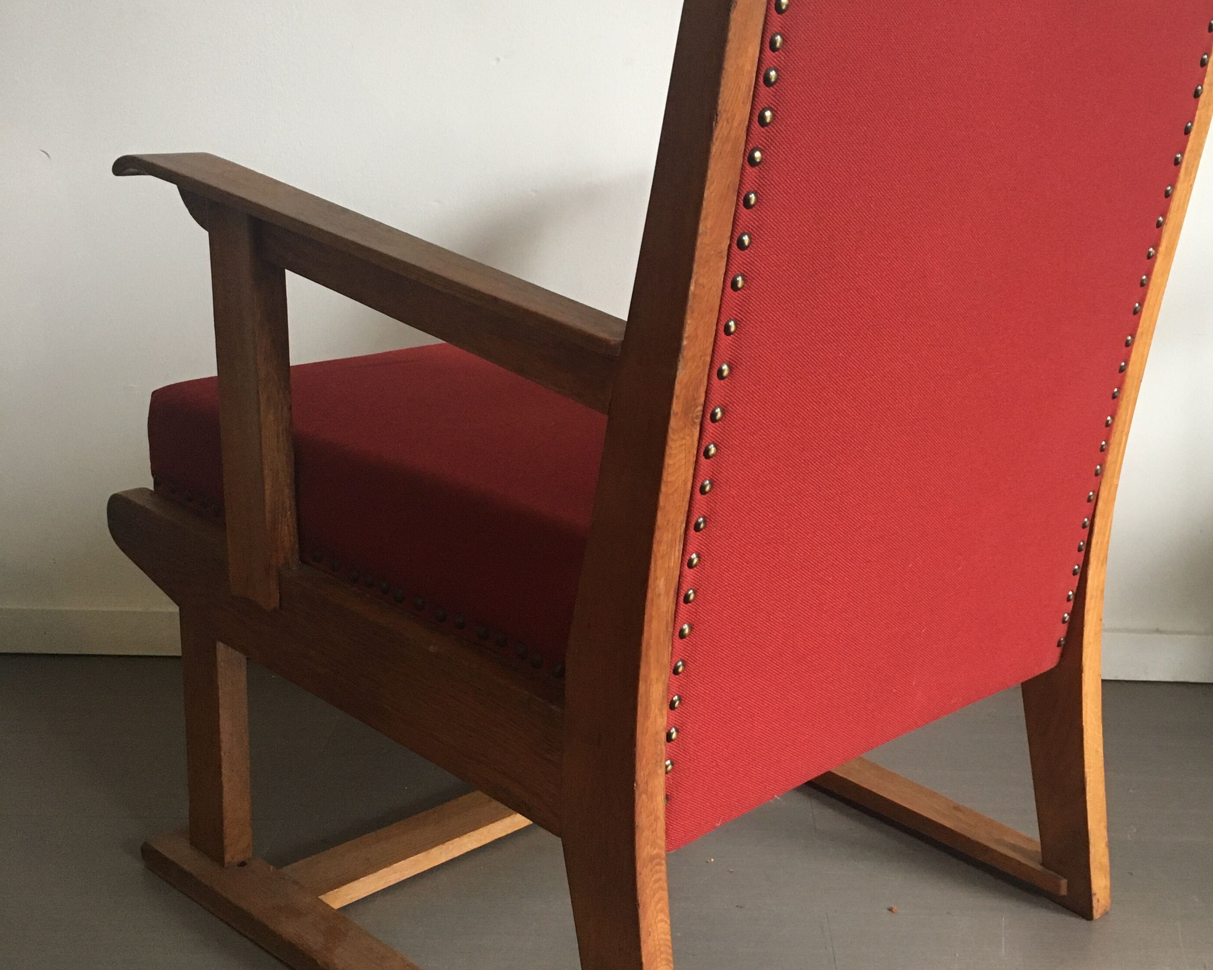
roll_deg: -1.0
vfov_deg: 36.4
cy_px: 431
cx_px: 657
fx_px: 1472
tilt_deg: -15.1
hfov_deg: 44.7
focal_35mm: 41
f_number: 2.2
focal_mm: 4.15
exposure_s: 1/33
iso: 160
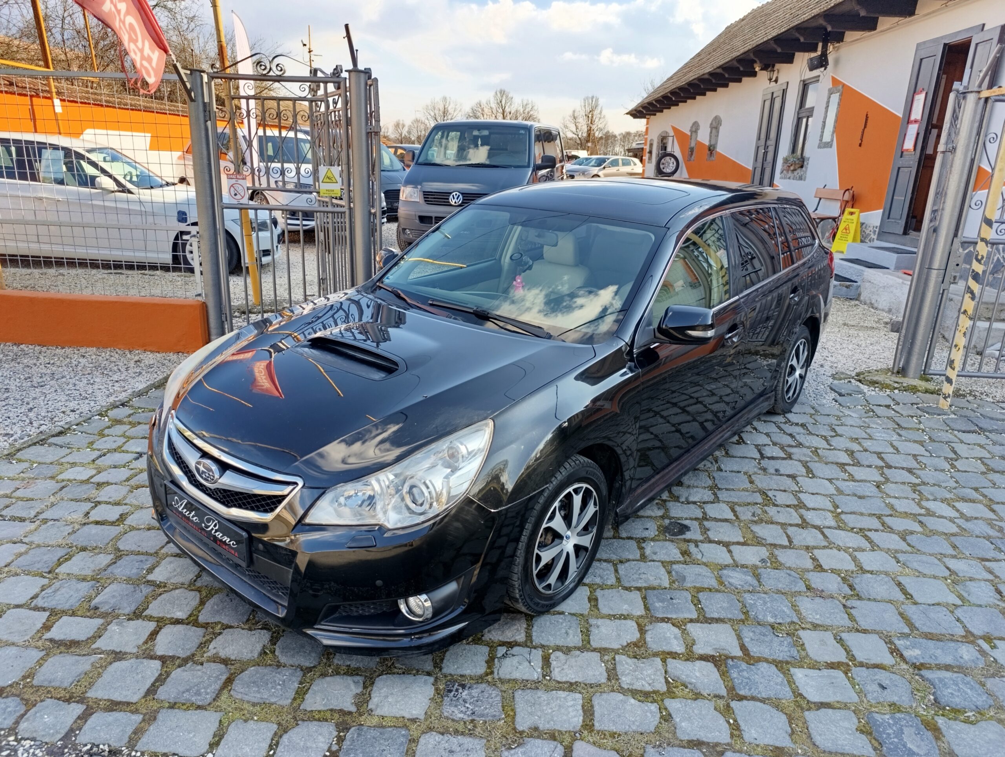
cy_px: 378
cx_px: 502
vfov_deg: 59.0
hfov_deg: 73.8
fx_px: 669
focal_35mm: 23
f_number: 1.6
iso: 50
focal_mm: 6.14
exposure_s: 1/110
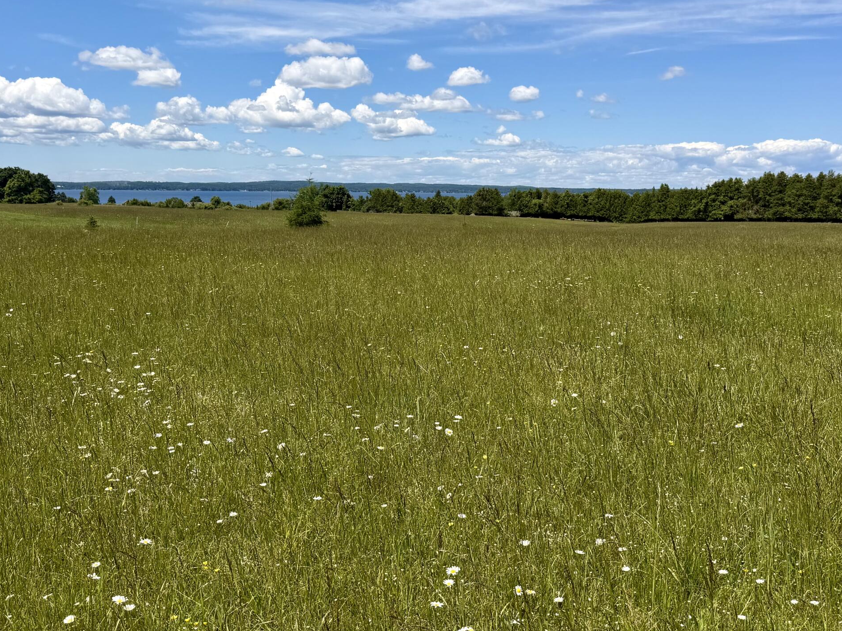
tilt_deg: -0.3
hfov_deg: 49.0
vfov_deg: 37.1
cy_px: 185
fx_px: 924
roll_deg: +0.1
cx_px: 409
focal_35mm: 38
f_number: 1.78
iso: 80
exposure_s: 1/7353
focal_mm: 6.76
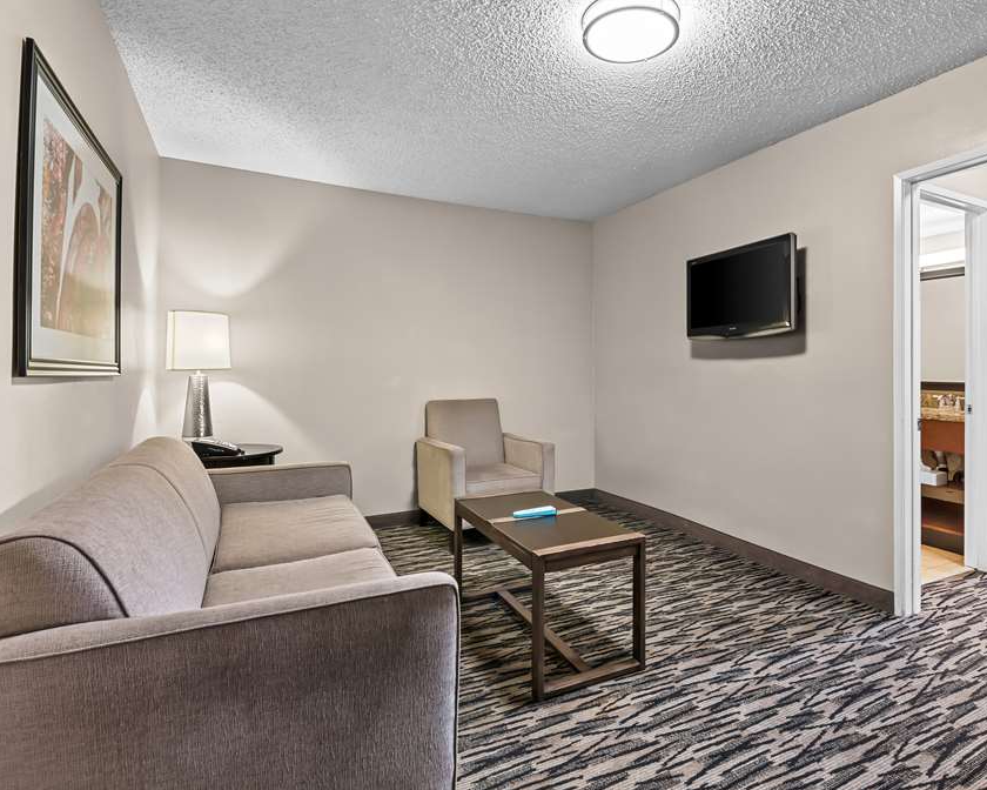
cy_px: 391
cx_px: 598
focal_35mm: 16
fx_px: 467
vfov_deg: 80.4
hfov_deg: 91.8
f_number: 8
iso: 250
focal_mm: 14
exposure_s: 2
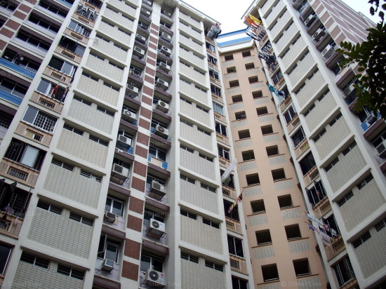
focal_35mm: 37
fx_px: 412
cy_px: 144
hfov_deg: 50.2
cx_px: 193
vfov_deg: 38.6
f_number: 2.8
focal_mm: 6.2
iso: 80
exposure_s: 1/400
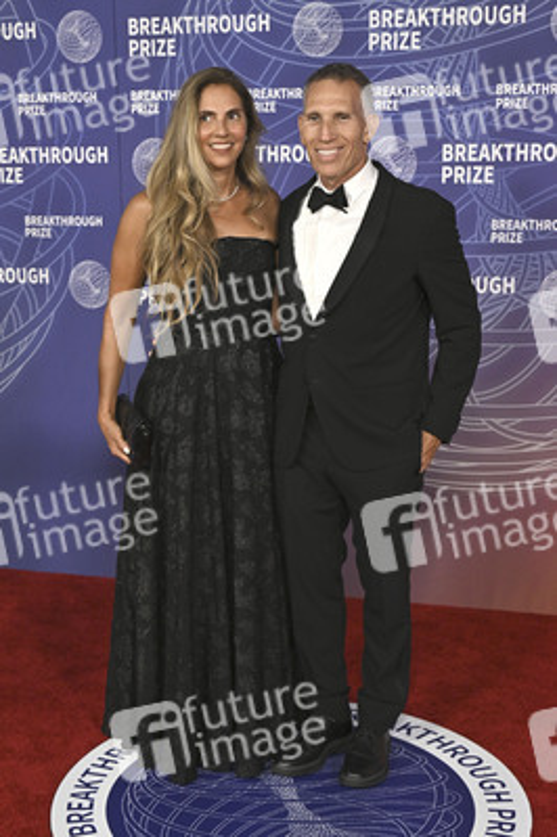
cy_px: 418
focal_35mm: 47
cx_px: 278
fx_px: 1093
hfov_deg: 28.6
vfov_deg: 41.9
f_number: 4.5
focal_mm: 47
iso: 2000
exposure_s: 1/320
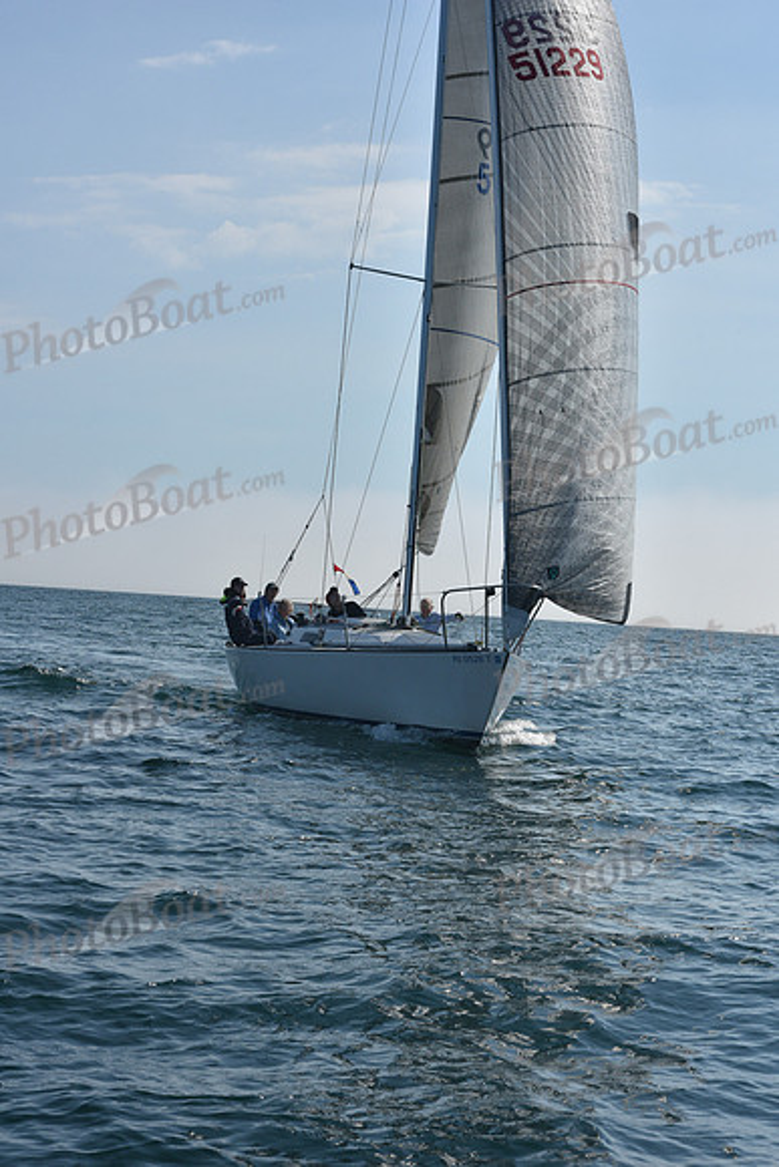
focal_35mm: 70
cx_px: 390
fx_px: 2271
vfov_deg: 28.8
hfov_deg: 19.5
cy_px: 584
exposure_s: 1/1000
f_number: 13
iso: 320
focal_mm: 70
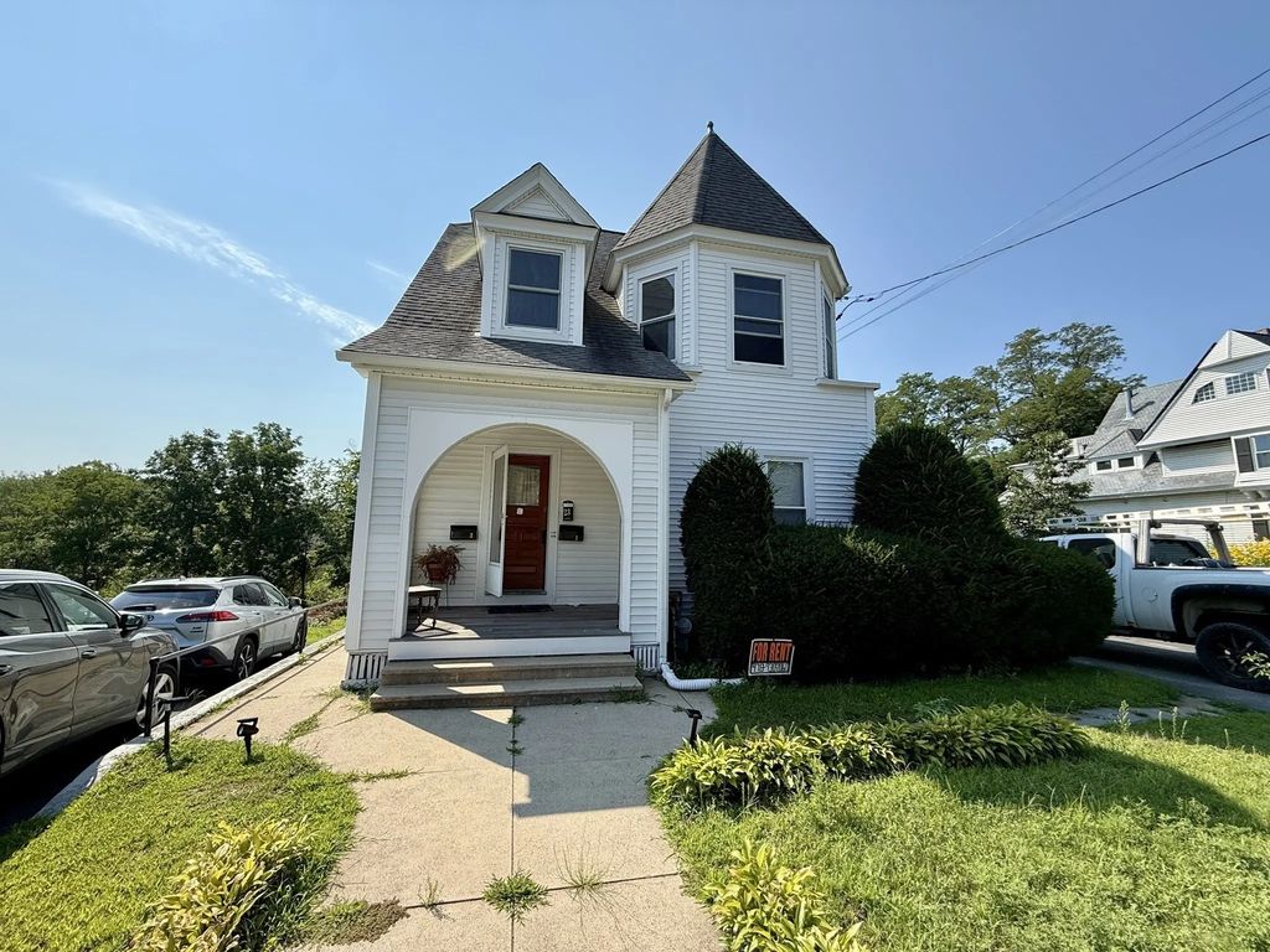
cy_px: 476
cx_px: 635
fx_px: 514
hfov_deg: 102.1
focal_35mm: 14
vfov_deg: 85.7
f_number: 2.2
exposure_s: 1/985
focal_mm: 2.22
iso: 50
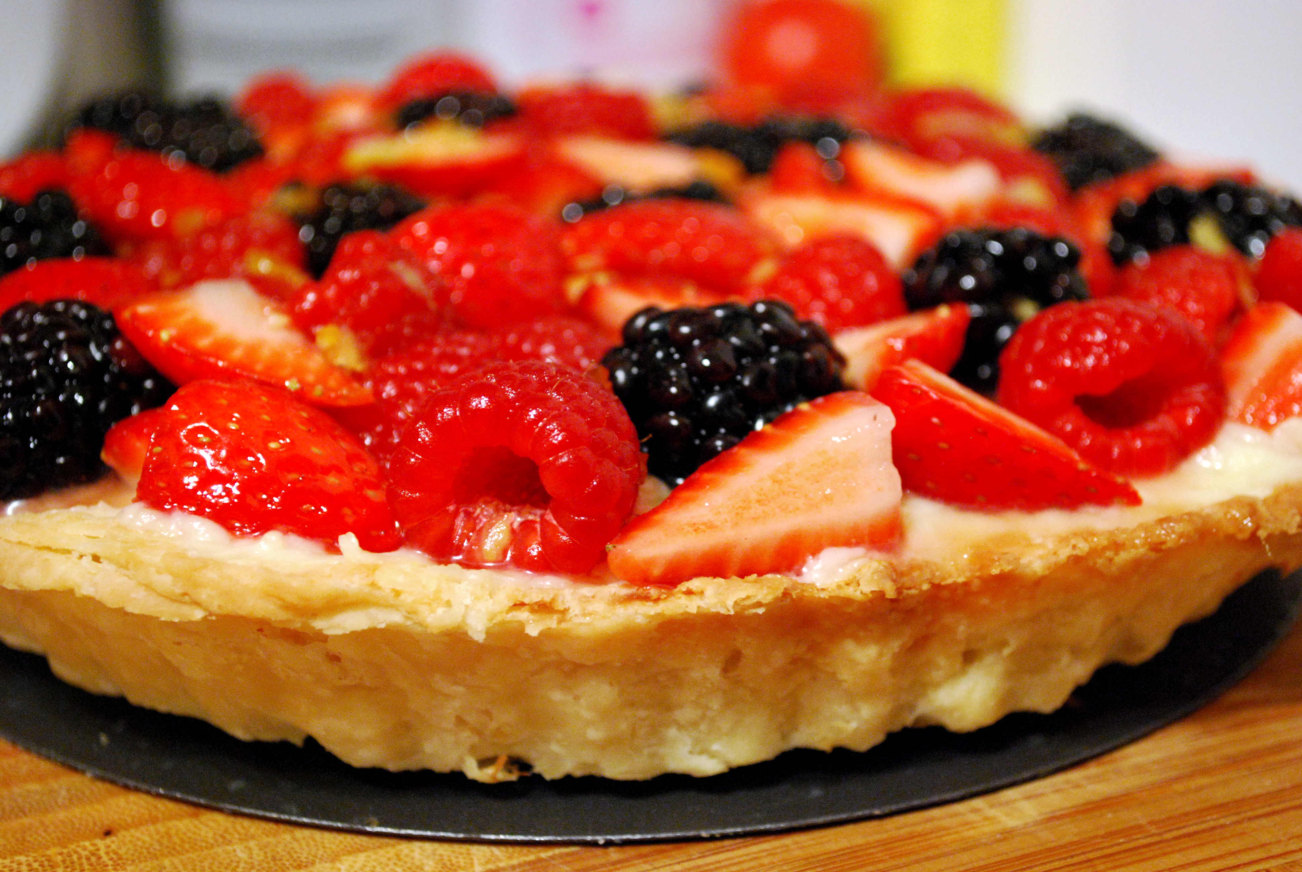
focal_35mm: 57
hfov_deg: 35.0
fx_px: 2064
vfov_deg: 23.8
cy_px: 436
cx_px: 651
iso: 1600
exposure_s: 1/8
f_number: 5.3
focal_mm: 38
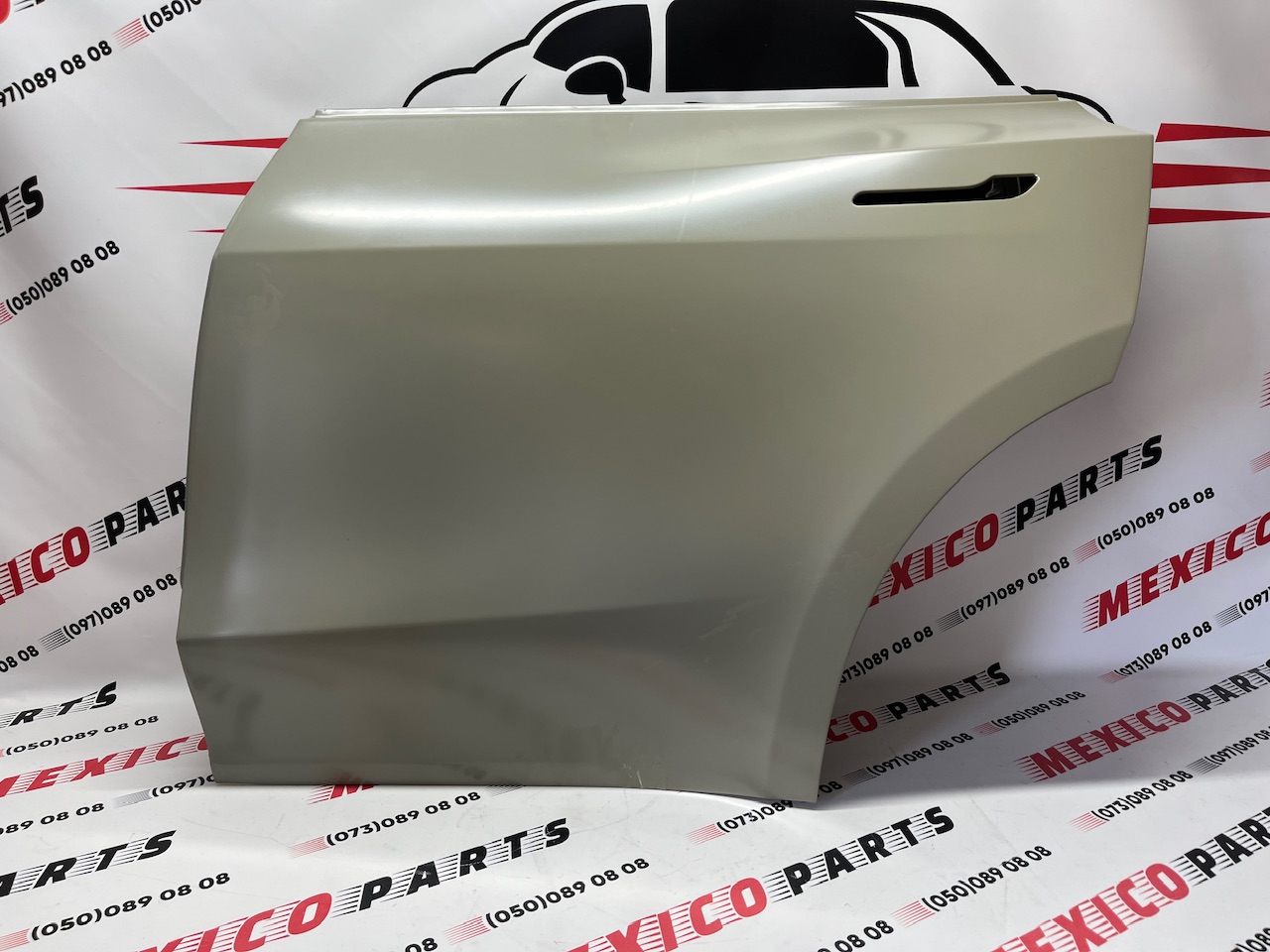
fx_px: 954
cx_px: 635
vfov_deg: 53.1
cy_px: 476
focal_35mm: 26
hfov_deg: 67.3
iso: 50
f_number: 1.6
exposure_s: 1/122
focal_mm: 5.1
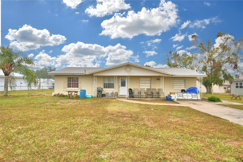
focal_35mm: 19
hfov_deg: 86.9
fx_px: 128
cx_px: 122
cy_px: 81
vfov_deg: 64.5
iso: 125
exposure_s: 1/500
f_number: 4.8
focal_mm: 13
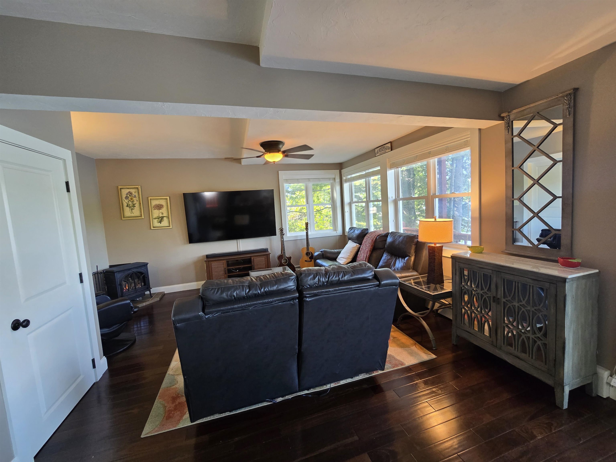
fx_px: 231
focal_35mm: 13
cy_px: 231
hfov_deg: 106.2
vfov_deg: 89.9
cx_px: 308
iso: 200
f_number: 2.2
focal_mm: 2.2
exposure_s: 1/60
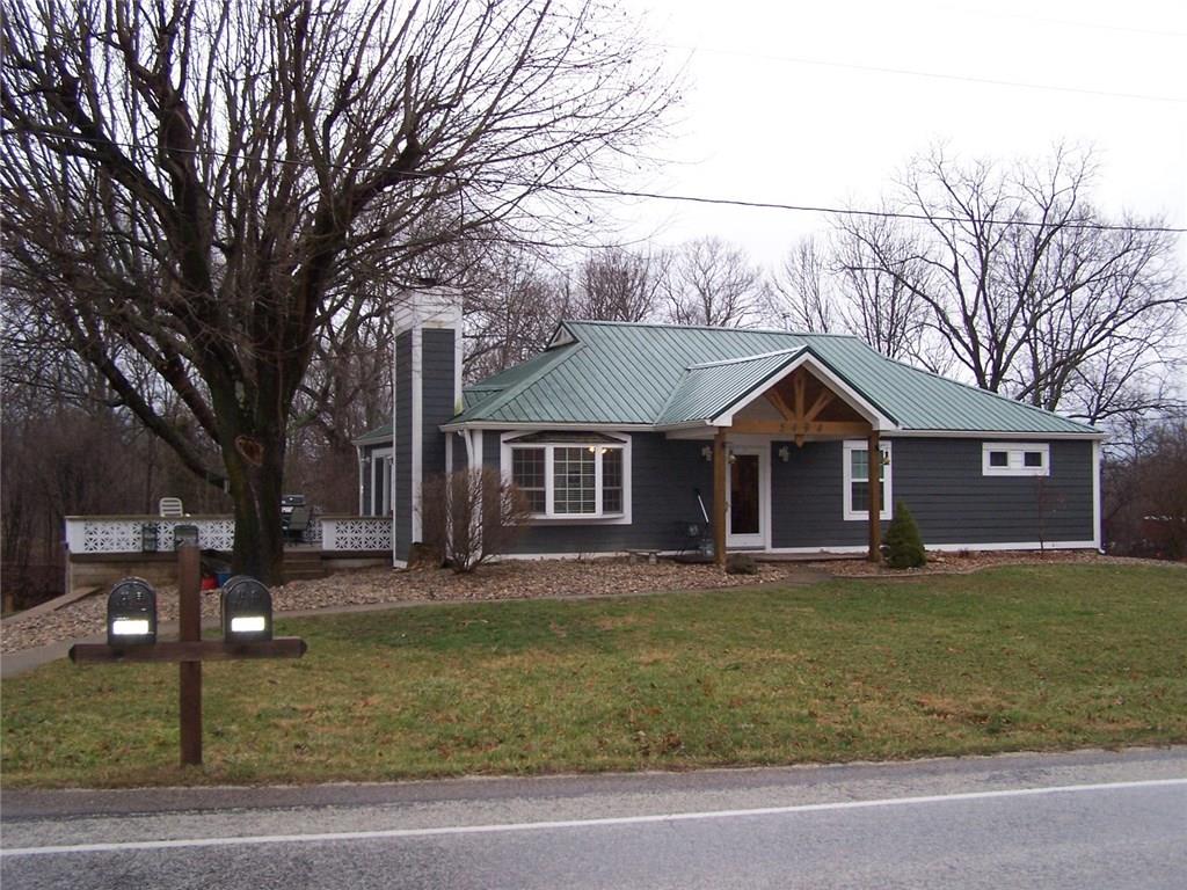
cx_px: 594
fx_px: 1303
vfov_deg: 37.7
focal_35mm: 38
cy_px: 445
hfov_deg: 49.0
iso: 140
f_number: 2.8
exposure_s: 1/60
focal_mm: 6.3
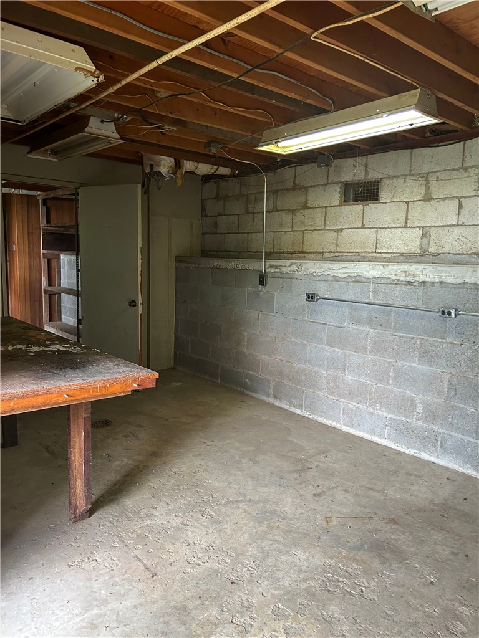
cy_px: 319
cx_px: 240
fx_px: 480
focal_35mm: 26
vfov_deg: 67.3
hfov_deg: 53.1
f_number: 1.5
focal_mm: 5.7
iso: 200
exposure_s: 1/60
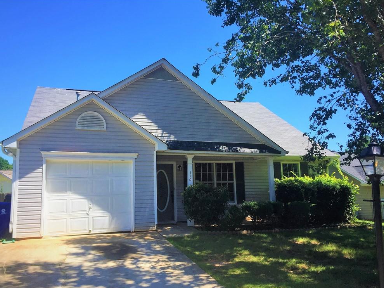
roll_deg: +0.1
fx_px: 333
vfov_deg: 46.8
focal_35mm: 30
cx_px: 187
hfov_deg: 60.0
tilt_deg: +8.9
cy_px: 147
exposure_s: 1/942
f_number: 2.2
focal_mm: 4.15
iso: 32
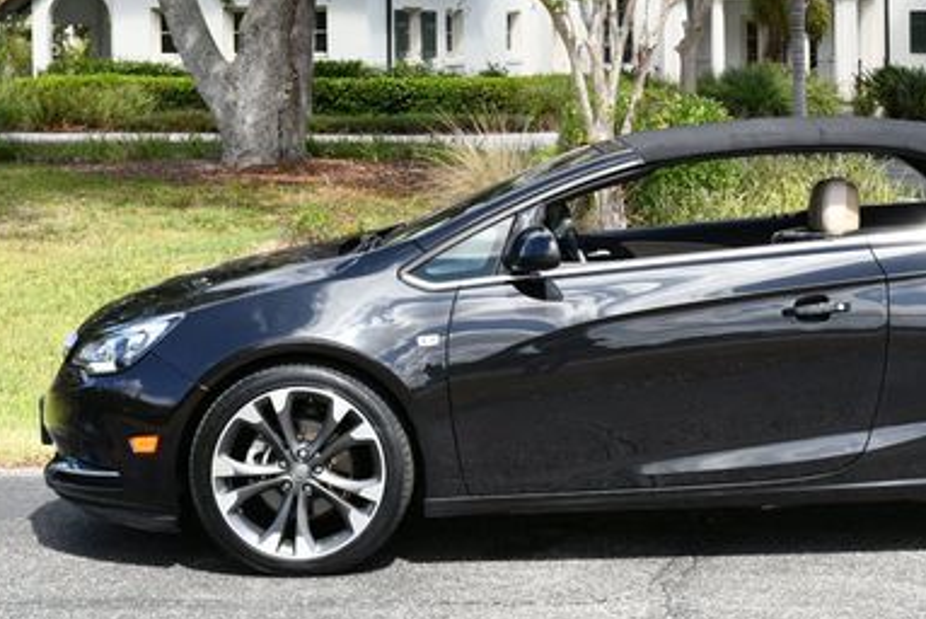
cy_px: 145
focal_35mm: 87
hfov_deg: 23.0
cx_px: 742
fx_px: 2239
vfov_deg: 15.7
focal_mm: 26
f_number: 6.3
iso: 200
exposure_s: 1/250
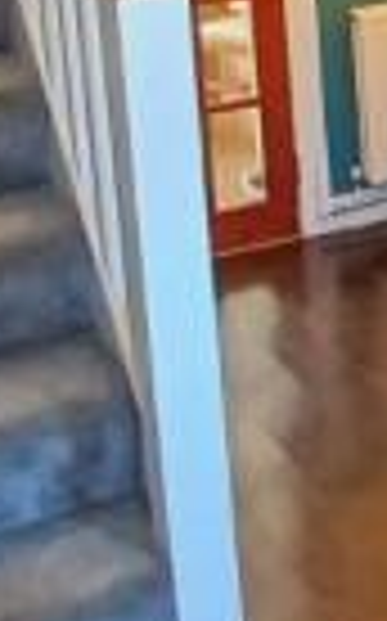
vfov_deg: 25.9
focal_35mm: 76
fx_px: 1285
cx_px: 704
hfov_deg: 14.9
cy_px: 16
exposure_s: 1/33.3
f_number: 2.2
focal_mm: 1.4
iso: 200
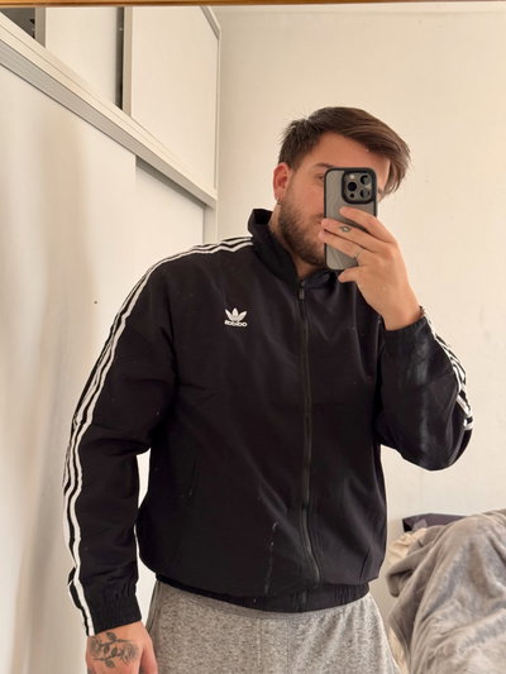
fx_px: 935
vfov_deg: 39.6
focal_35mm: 48
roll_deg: +1.4
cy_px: 337
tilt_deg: -15.4
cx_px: 253
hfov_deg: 30.3
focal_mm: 6.76
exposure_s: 1/60
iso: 200
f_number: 1.78
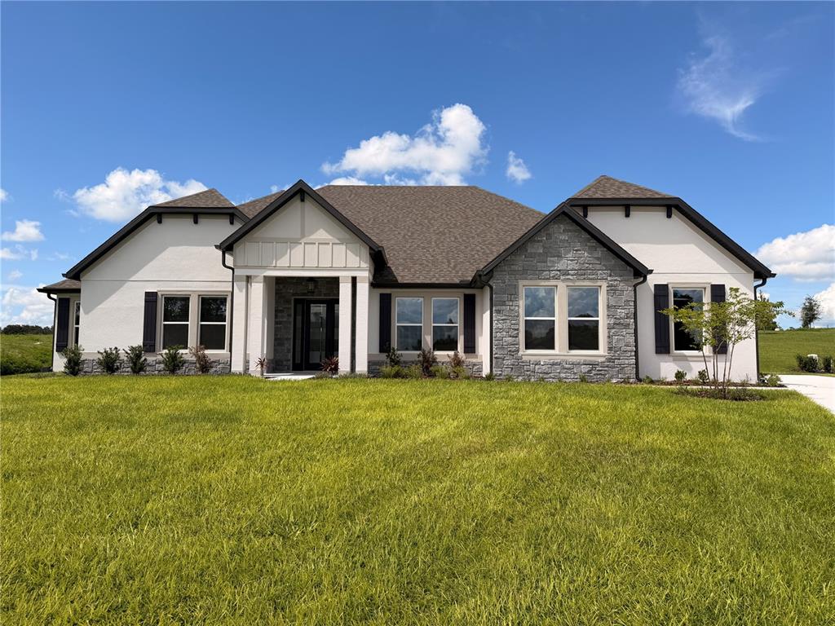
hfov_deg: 71.6
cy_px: 313
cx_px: 418
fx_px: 579
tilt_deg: +4.1
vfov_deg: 56.8
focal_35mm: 24
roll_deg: +0.1
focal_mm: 6.76
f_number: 1.78
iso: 80
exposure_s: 1/6173
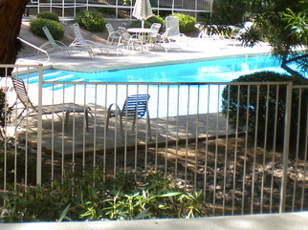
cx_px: 100
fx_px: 676
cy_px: 2
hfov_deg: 25.5
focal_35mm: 76
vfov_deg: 18.9
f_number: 4.6
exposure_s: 1/176
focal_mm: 6.3
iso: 113
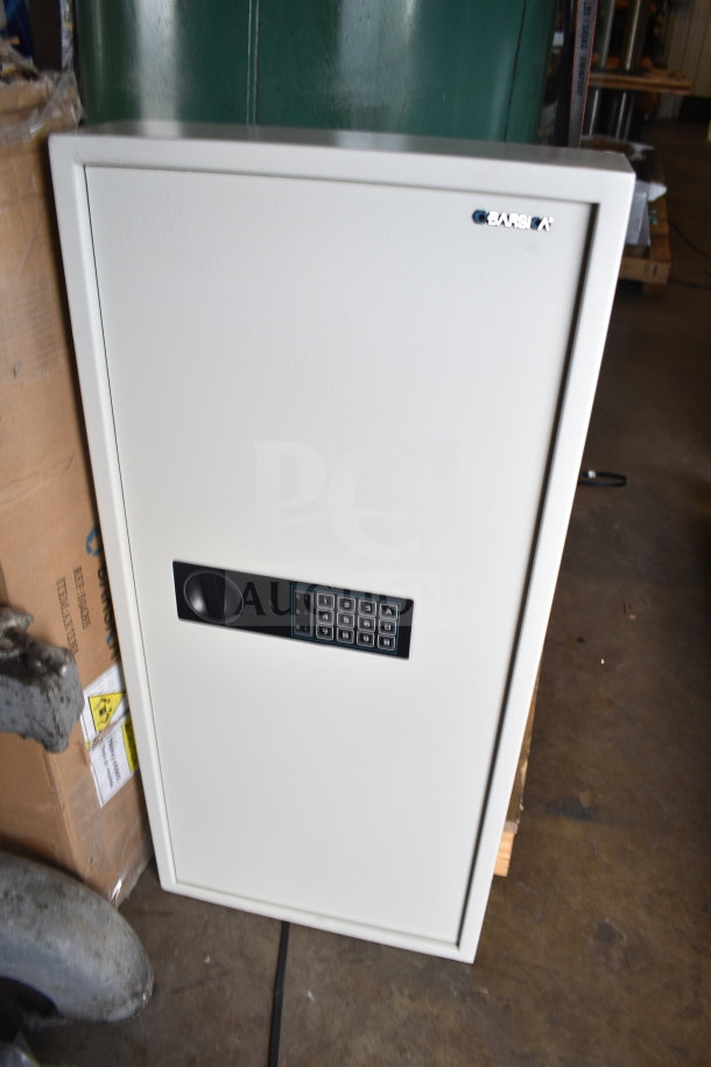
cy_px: 534
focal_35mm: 27
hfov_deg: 47.9
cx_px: 356
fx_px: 800
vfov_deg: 67.4
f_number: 4
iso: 200
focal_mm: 18
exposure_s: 1/60
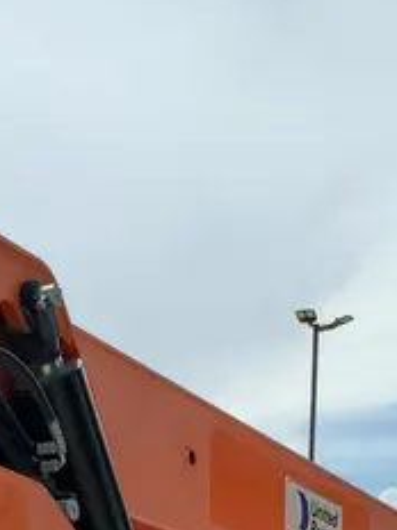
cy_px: 750
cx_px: 57
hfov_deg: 17.8
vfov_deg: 20.9
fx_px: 1254
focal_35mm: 82
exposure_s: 1/1735
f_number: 2.4
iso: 50
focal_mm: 4.3
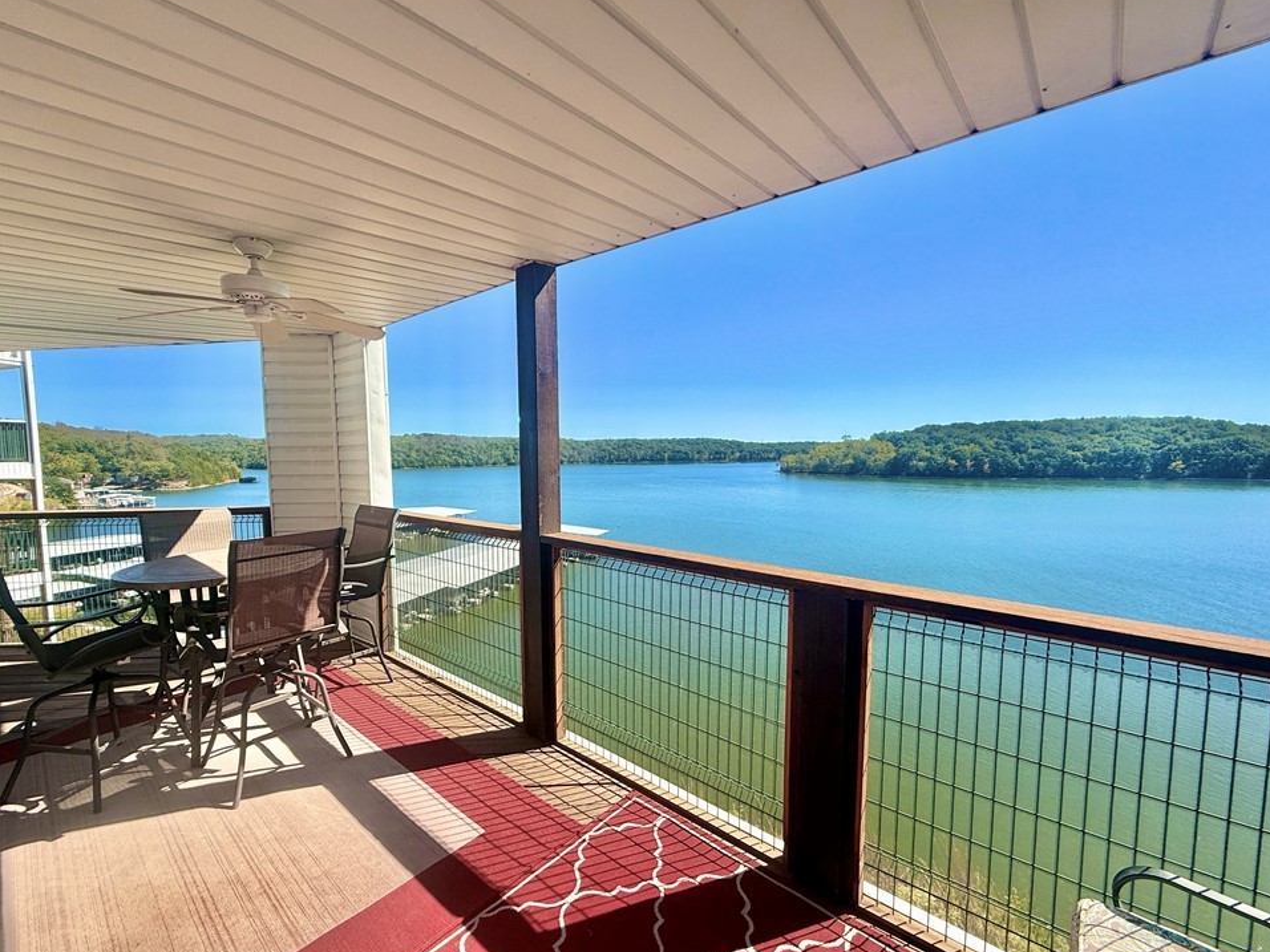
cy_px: 494
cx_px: 615
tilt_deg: -4.2
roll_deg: +0.8
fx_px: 550
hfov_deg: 98.1
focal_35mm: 15
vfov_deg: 81.7
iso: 50
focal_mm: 2.22
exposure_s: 1/1848
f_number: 2.2
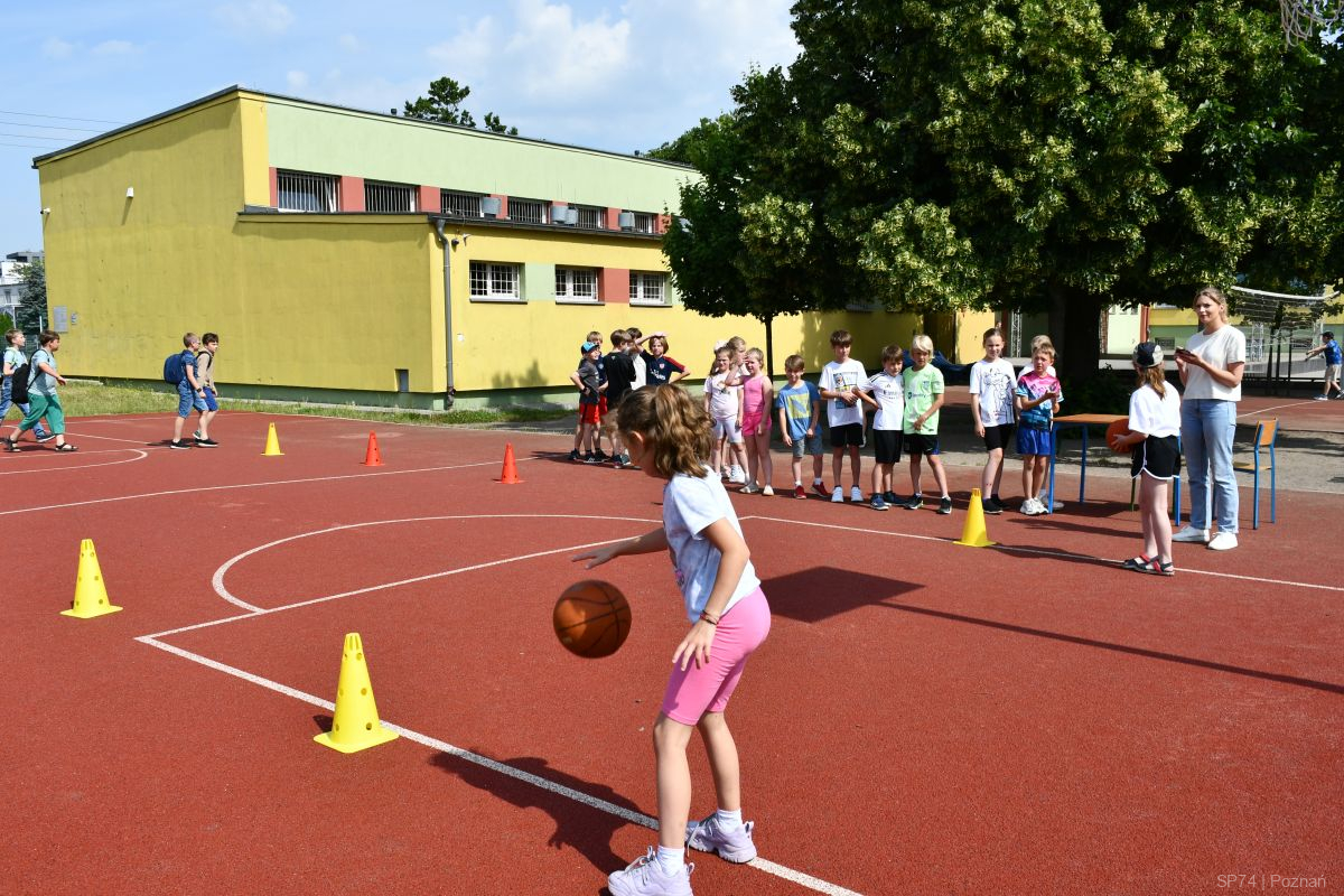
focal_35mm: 30
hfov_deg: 61.9
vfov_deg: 43.6
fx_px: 1120
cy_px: 448
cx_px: 672
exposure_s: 1/250
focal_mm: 20
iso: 100
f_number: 8
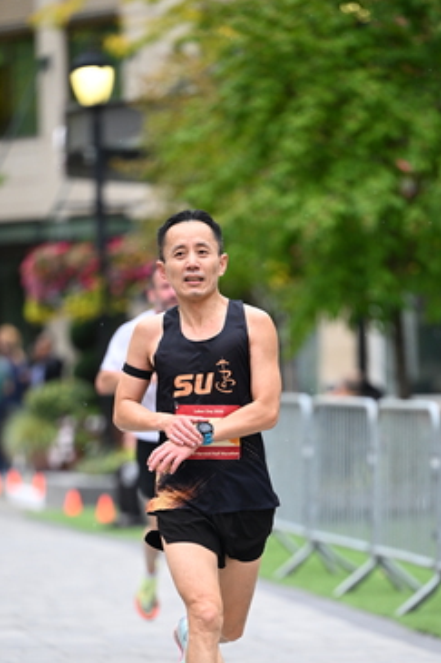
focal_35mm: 264
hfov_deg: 5.2
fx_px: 4855
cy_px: 465
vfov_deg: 7.8
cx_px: 235
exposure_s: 1/1250
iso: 1250
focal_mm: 175
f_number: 2.8
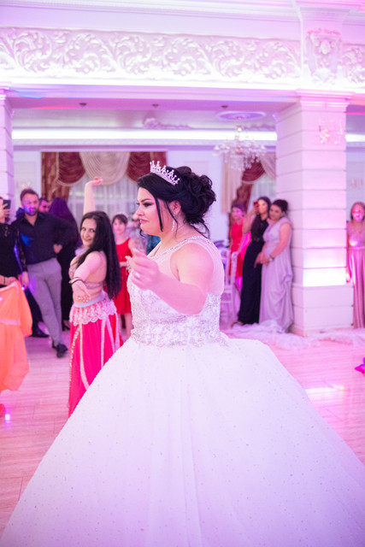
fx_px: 532
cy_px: 274
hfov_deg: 37.9
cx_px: 182
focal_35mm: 35
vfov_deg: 54.4
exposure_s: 1/125
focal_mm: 23
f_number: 1.4
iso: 2500
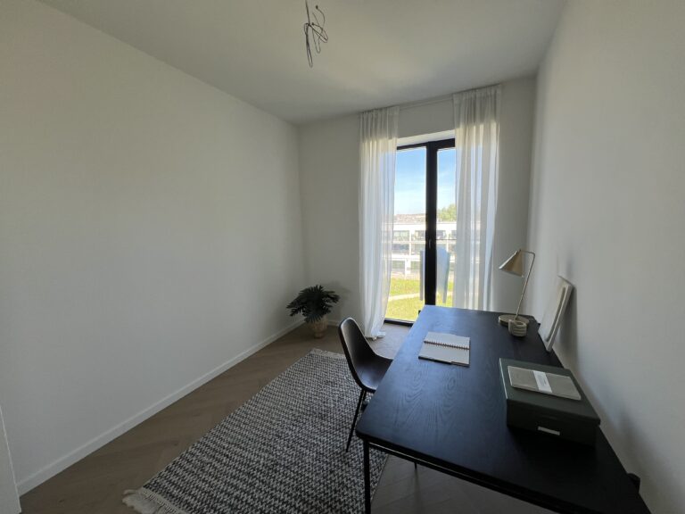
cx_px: 342
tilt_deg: -7.8
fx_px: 257
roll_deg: +2.0
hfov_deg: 106.2
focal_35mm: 13
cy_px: 257
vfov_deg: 89.9
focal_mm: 1.57
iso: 32
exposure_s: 1/130
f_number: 1.8
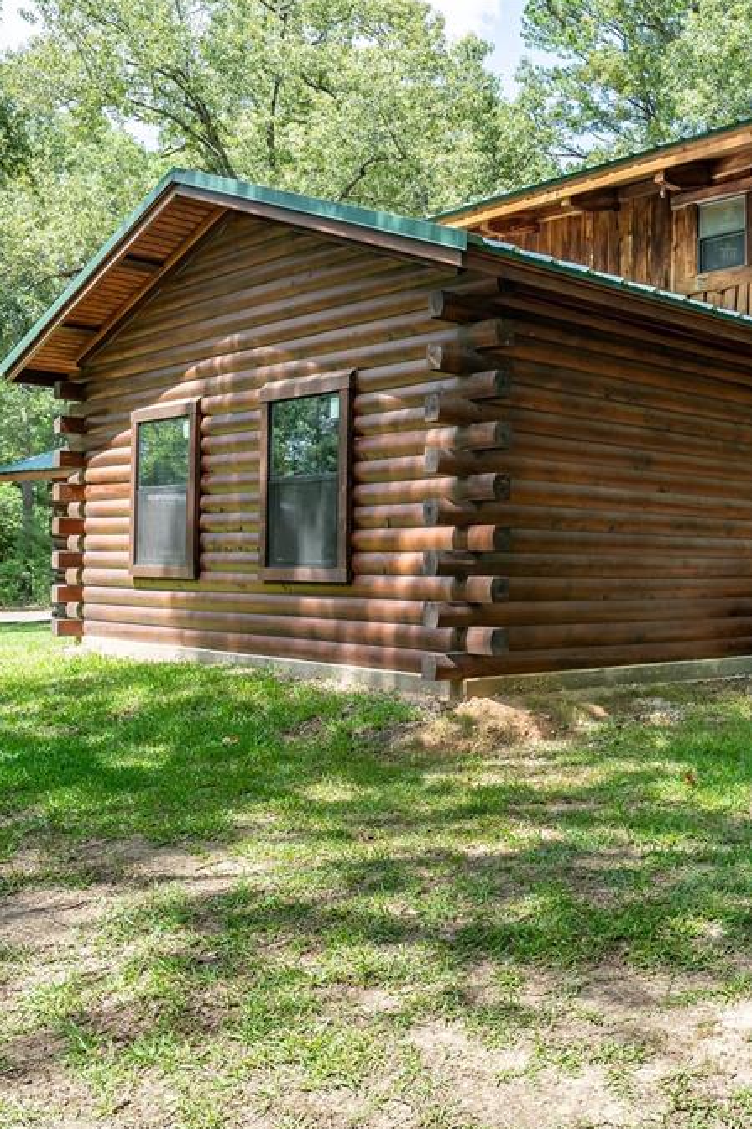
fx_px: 1098
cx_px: 643
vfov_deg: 54.5
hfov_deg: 36.0
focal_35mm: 35
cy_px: 569
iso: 800
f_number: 8
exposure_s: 1/1250
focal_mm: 23
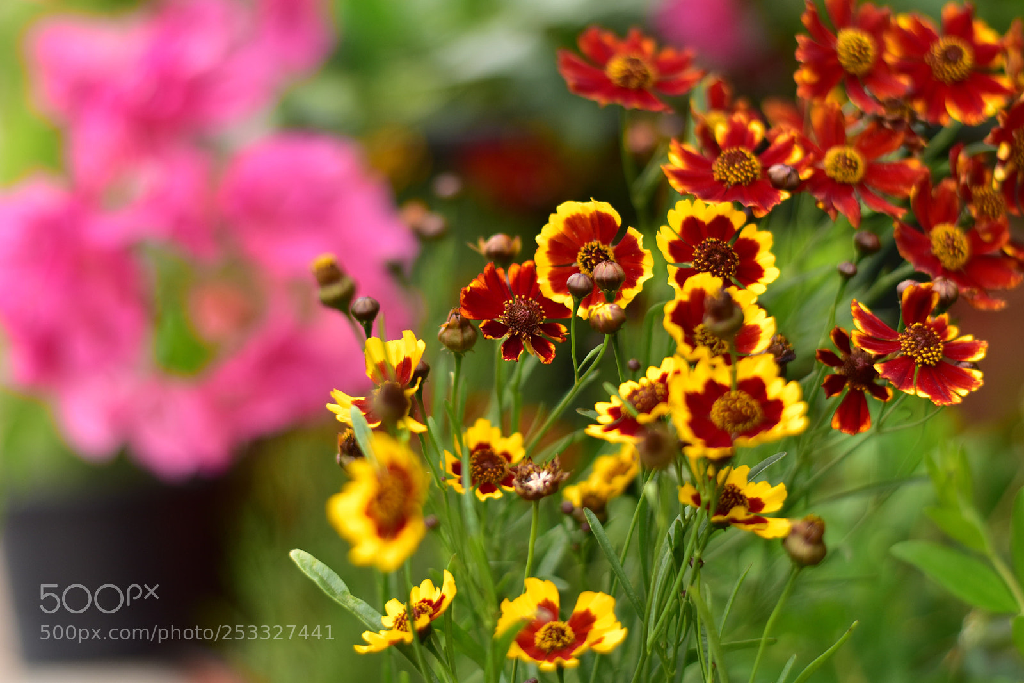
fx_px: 2133
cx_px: 512
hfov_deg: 27.0
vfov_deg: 18.2
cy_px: 342
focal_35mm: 75
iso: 160
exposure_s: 1/800
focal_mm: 50
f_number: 2.2
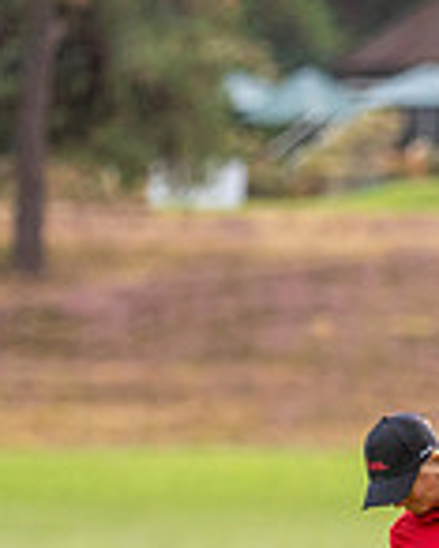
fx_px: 27175
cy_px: 589
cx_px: 1006
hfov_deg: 0.9
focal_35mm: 1675
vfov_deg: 1.2
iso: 400
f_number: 4.5
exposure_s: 1/2500
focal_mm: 300
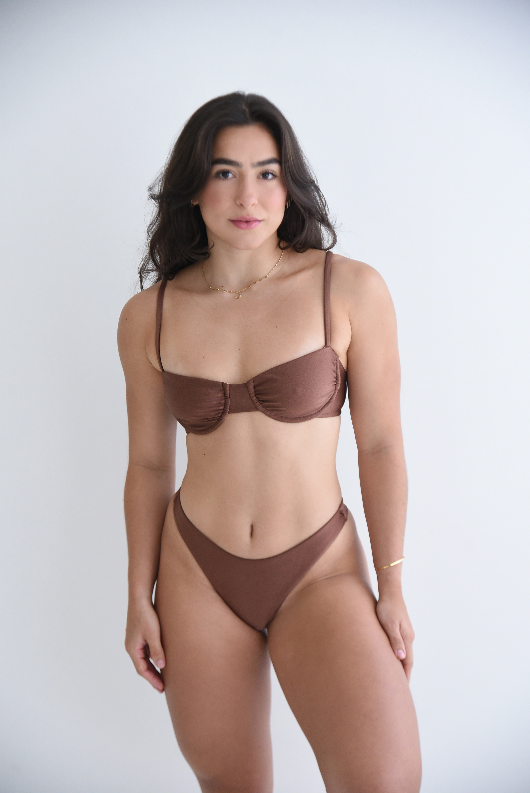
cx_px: 265
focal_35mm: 75
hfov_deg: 18.2
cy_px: 396
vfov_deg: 27.0
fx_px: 1655
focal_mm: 75
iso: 800
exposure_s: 1/200
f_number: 4
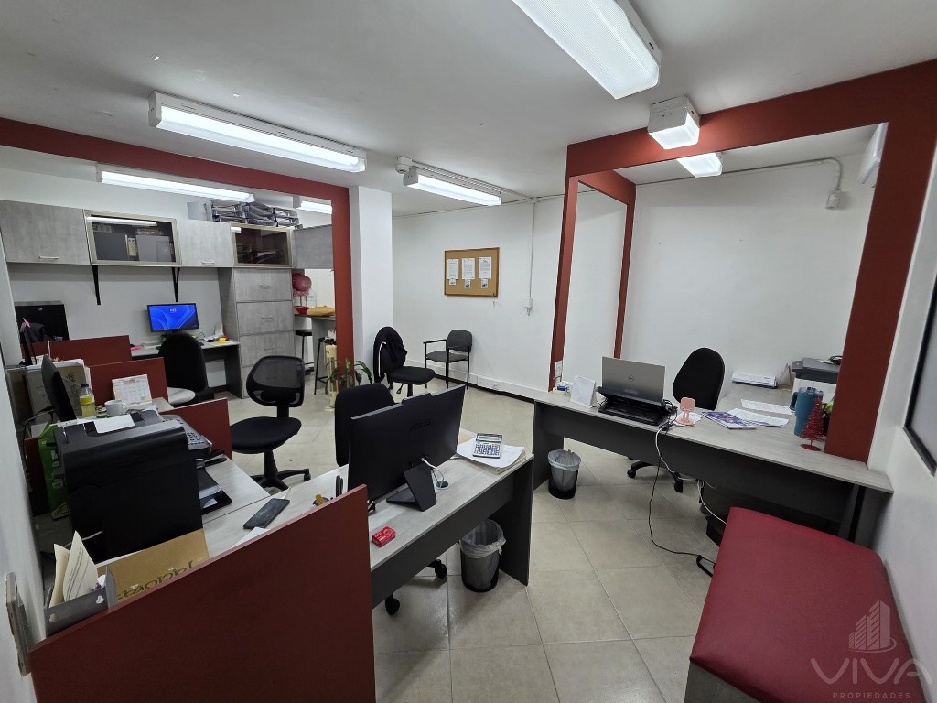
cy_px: 352
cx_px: 468
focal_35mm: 13
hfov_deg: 106.2
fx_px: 352
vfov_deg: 89.9
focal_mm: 2.2
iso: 200
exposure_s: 1/120
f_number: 1.9
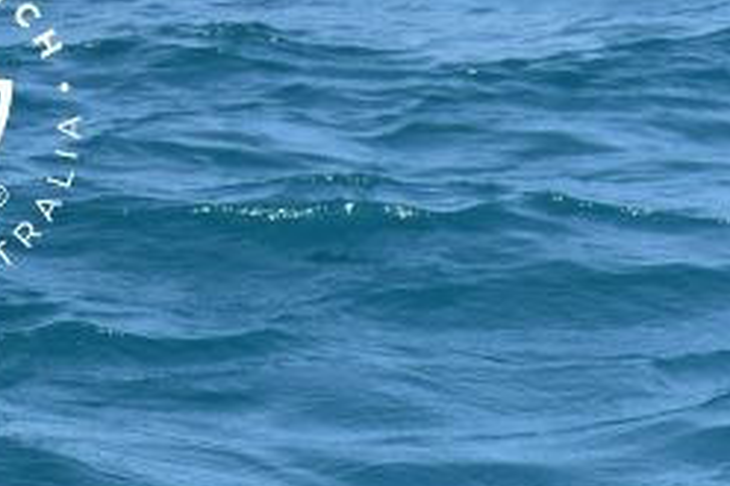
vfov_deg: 3.0
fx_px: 9159
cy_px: 726
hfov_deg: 4.5
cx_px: 901
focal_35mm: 452
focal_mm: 140
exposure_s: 1/8000
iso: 1100
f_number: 5
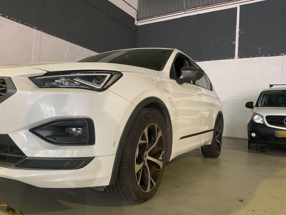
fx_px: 240
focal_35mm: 29
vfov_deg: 48.2
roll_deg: -3.6
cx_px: 143
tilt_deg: +2.8
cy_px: 108
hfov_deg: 61.7
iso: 320
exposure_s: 1/33
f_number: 1.8
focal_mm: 3
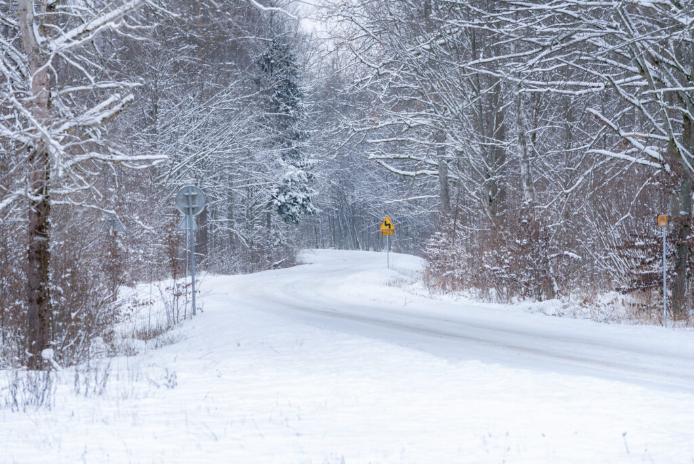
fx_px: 3858
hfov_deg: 10.3
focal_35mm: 200
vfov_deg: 6.9
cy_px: 232
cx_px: 347
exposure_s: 1/200
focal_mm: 200
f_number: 8
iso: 2000
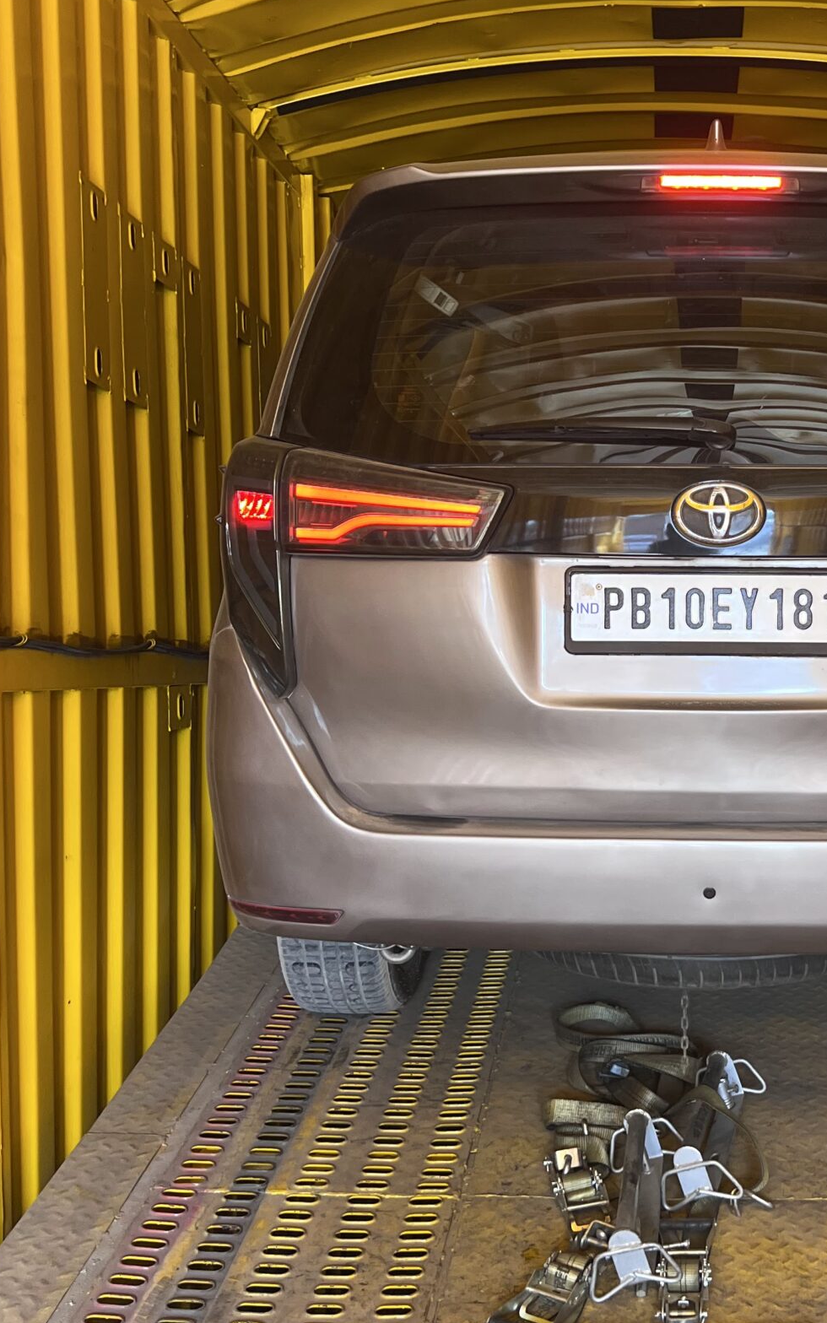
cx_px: 691
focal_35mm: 45
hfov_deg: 27.9
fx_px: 1623
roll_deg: -1.2
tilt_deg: -1.8
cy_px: 717
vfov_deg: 44.3
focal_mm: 5.7
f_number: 1.5
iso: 125
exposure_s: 1/102
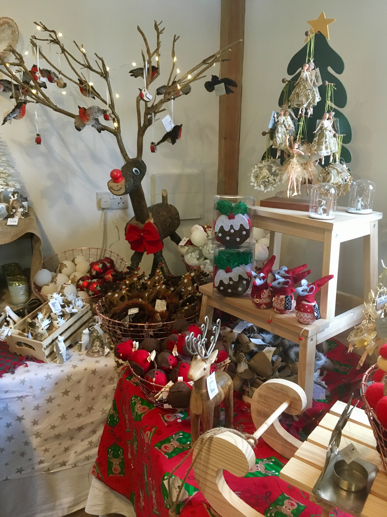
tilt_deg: -16.5
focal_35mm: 29
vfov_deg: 61.7
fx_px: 432
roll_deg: -0.1
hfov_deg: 48.2
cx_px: 194
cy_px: 258
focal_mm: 4.15
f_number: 2.2
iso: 200
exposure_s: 1/33
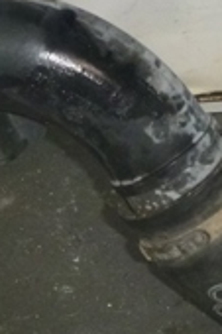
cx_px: 161
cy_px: 179
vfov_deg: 20.8
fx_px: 908
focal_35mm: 98
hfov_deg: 13.9
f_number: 3.9
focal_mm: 4.5
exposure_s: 1/60
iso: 400
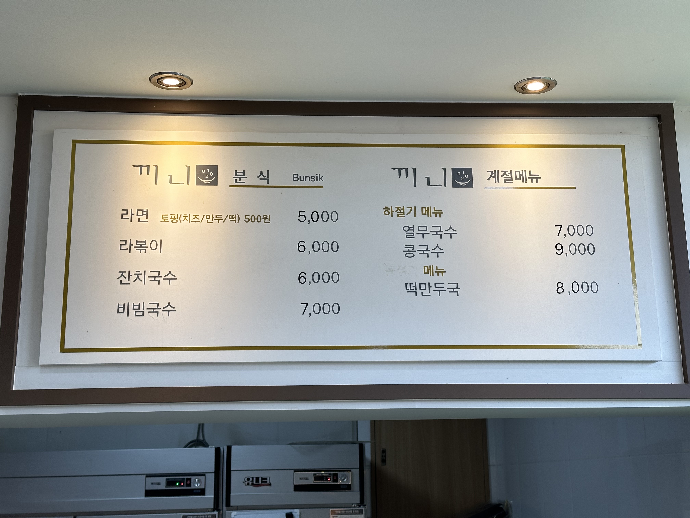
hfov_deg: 39.7
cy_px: 259
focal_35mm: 48
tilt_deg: +13.2
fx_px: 957
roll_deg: +0.9
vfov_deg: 30.3
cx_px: 345
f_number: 1.78
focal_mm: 6.86
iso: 64
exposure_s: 1/301
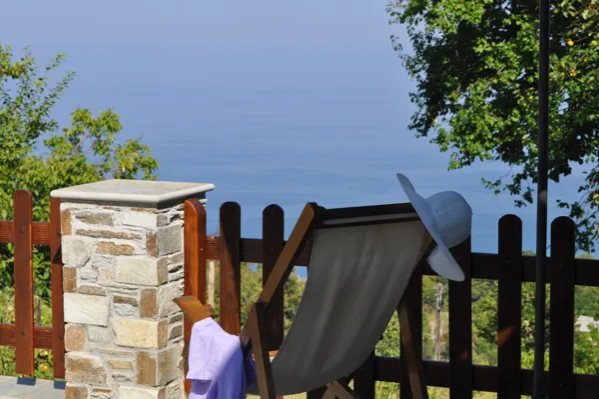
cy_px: 200
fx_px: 1372
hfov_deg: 24.6
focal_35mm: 82
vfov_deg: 16.5
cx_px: 300
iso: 200
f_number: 10
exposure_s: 1/400
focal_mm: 55
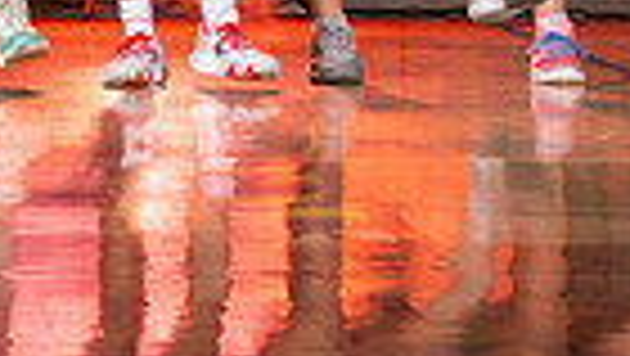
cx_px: -13
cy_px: -219
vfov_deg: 2.7
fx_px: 7623
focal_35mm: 456
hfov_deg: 4.7
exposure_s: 1/200
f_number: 6.3
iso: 80
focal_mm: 89
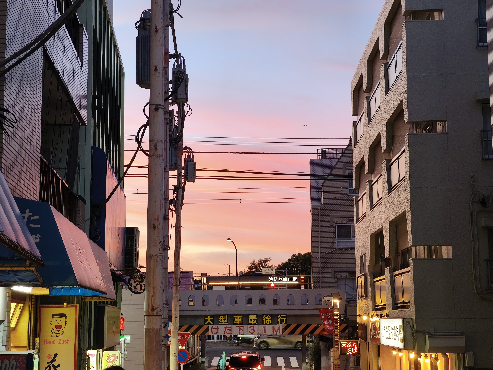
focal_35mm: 60
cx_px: 246
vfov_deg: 24.4
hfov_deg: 32.2
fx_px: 855
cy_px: 185
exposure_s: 1/100
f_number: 2
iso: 640
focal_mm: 8.8
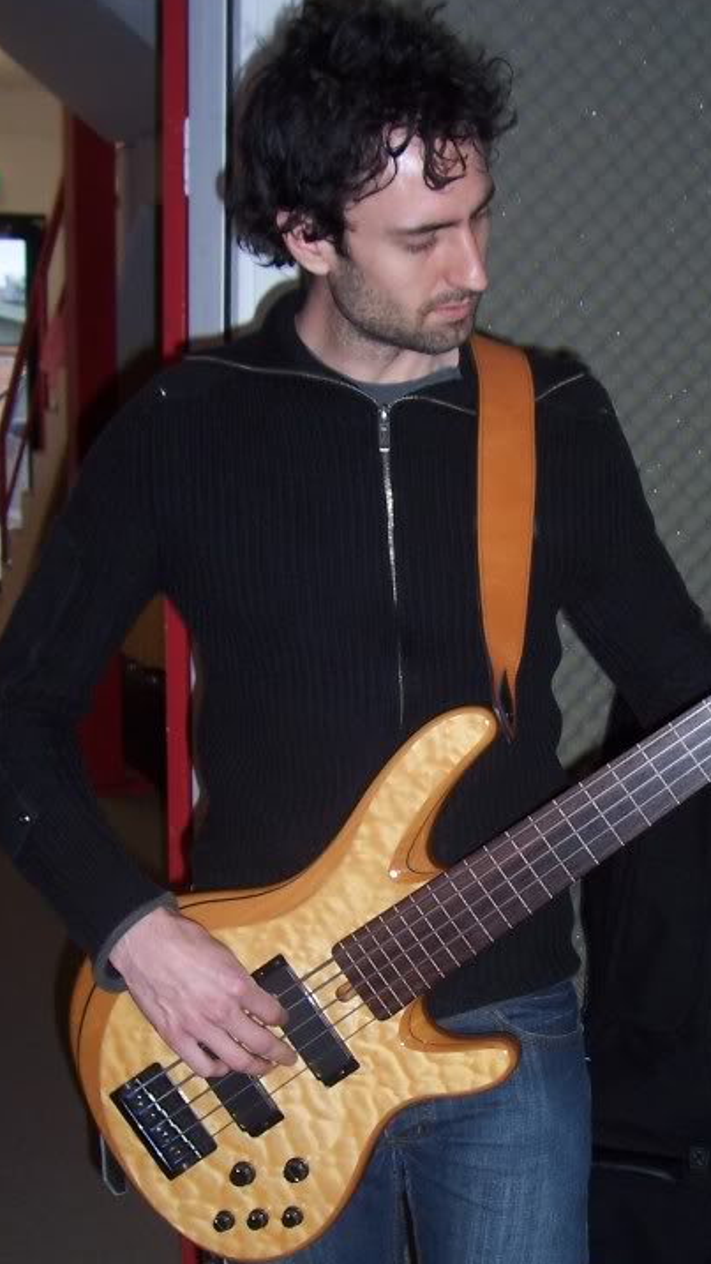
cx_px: 577
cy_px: 826
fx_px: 1776
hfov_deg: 22.3
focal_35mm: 53
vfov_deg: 38.8
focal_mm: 5.6
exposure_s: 1/60
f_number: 2.7
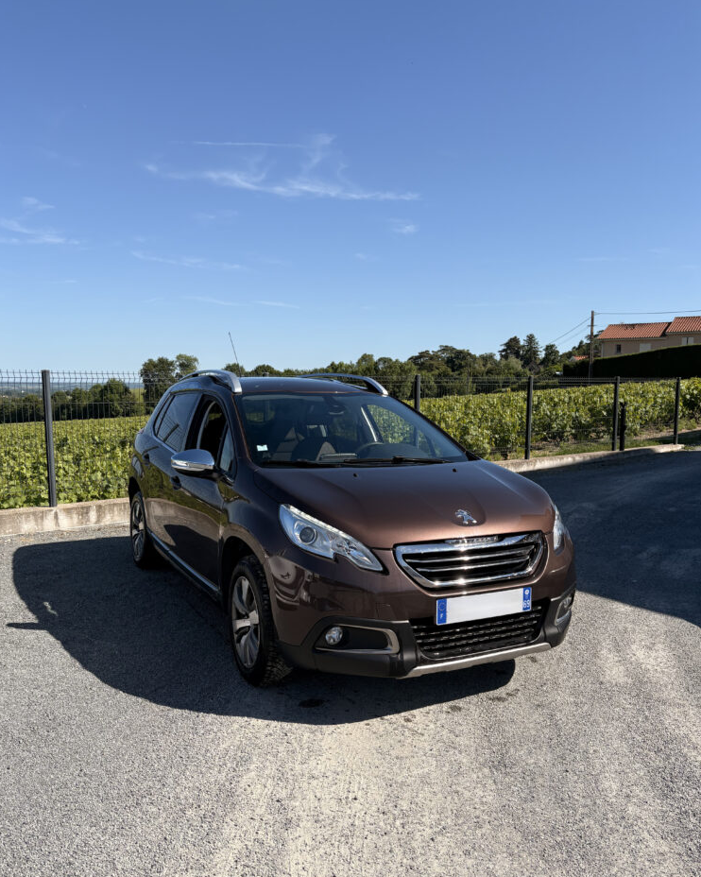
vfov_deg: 62.1
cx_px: 352
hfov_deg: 51.5
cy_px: 481
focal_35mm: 28
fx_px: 726
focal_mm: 5.96
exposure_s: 1/3623
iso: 50
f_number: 1.6
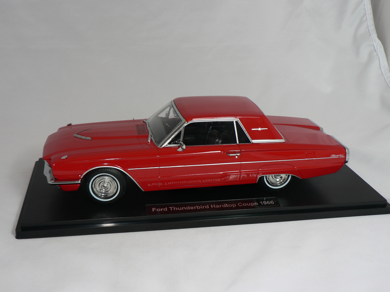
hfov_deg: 41.2
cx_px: 195
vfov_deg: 31.5
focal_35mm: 46
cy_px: 146
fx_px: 518
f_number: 2.8
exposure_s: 1/60
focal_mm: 7.7
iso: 80
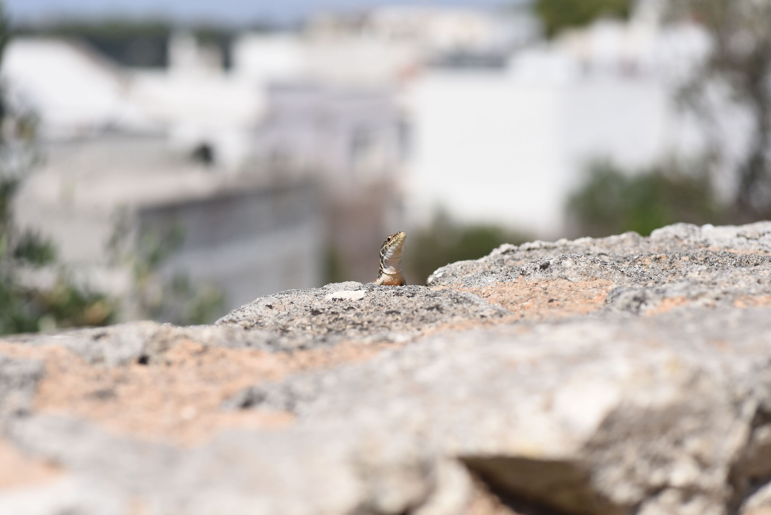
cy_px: 258
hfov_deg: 20.4
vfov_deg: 13.7
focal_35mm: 100
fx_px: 2142
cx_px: 386
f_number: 9.5
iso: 1000
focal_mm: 100
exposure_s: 1/4000
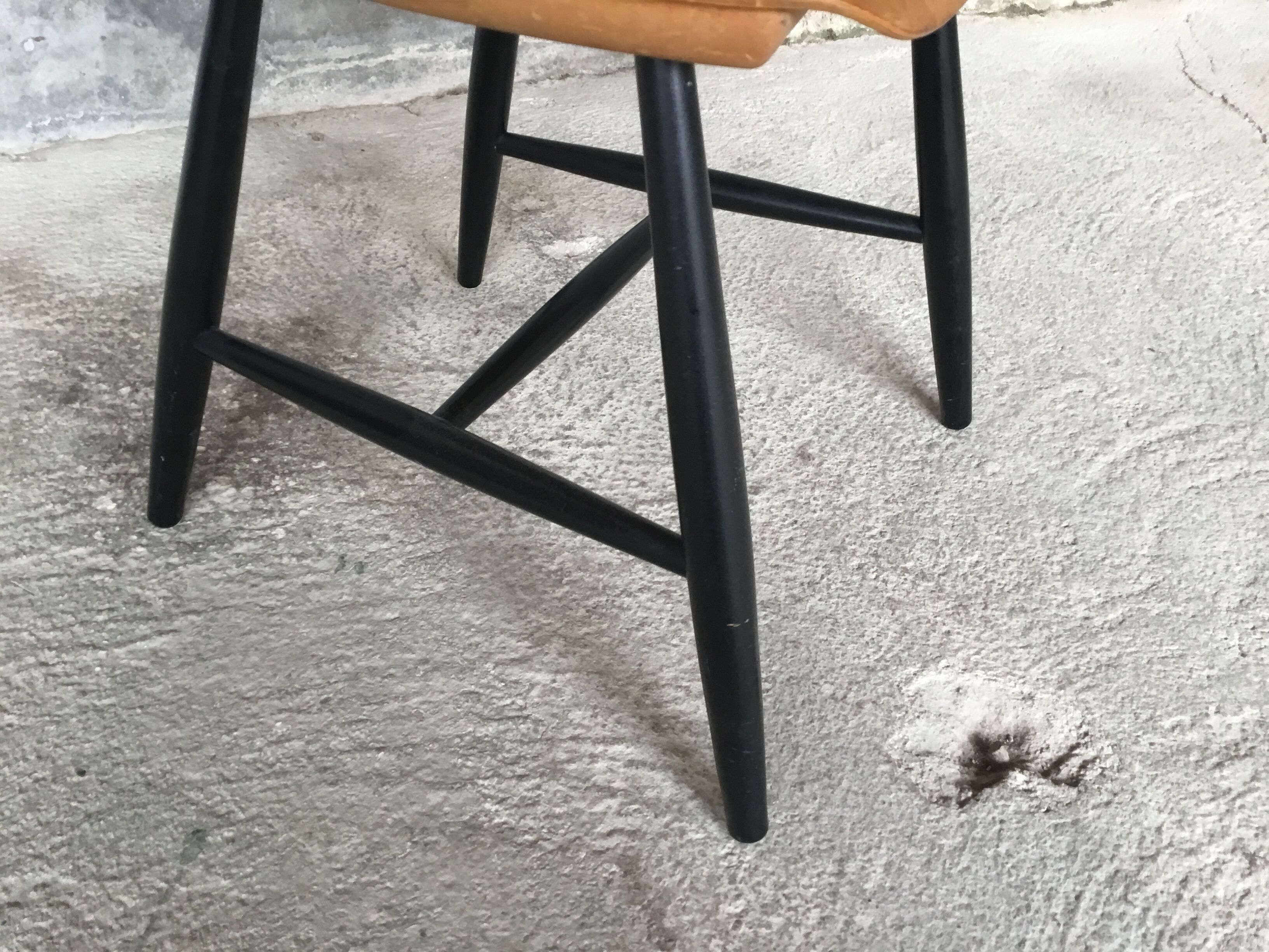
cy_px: 476
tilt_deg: -40.0
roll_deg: -1.8
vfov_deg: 45.4
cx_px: 634
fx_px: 1136
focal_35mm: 31
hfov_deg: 58.4
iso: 50
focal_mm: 3.3
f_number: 2.4
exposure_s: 1/33
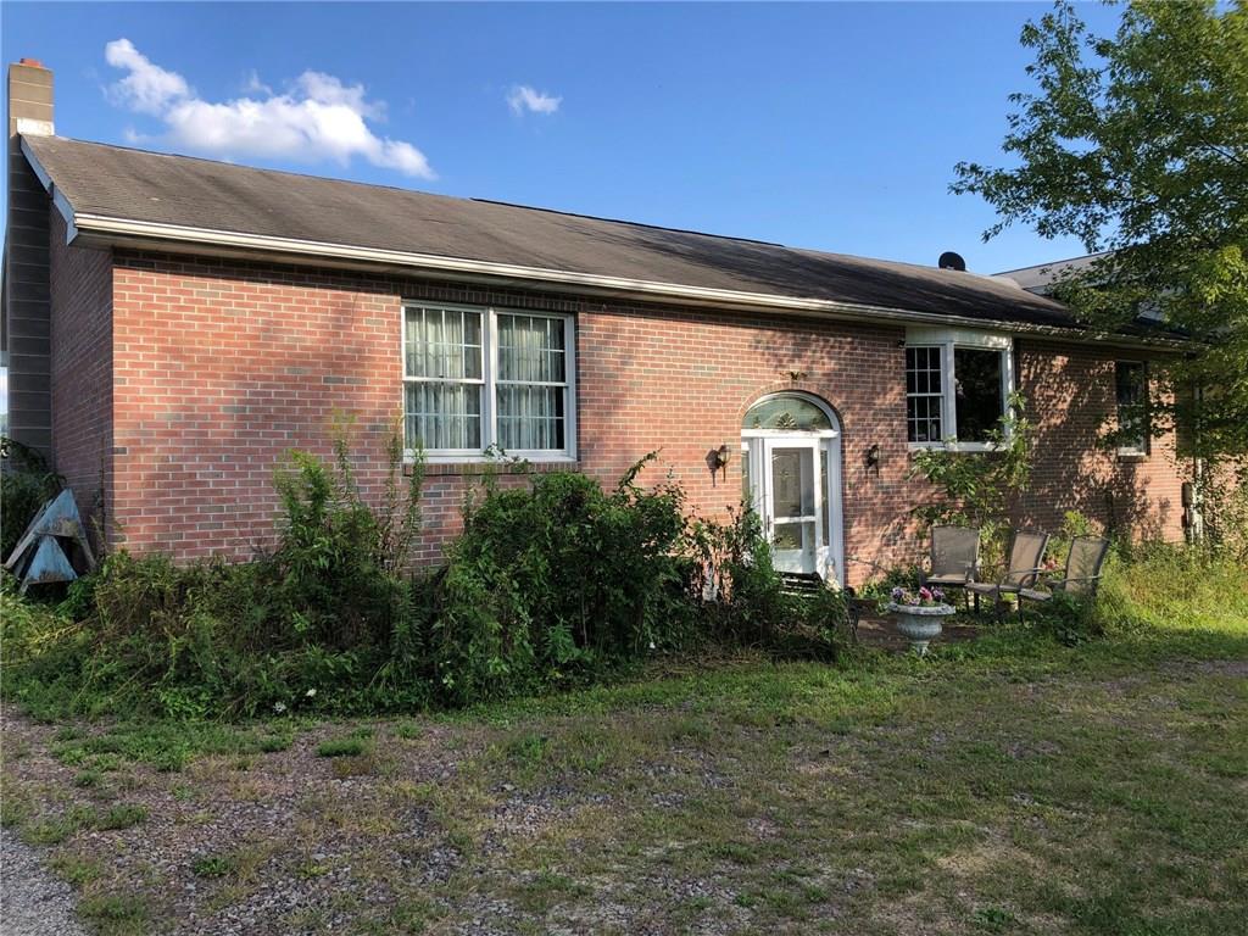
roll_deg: +0.3
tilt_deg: +1.4
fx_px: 1009
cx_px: 624
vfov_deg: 49.7
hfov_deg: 63.4
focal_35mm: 28
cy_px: 468
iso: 20
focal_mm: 3.99
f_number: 1.8
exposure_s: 1/857
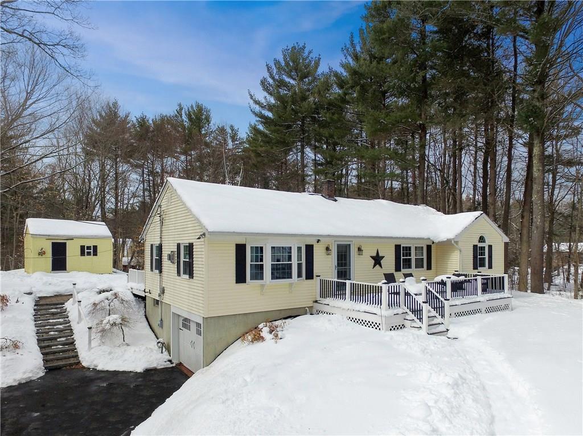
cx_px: 292
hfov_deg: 81.8
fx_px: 337
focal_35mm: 20
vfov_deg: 65.9
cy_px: 218
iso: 100
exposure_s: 1/756
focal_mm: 3.61
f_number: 2.8
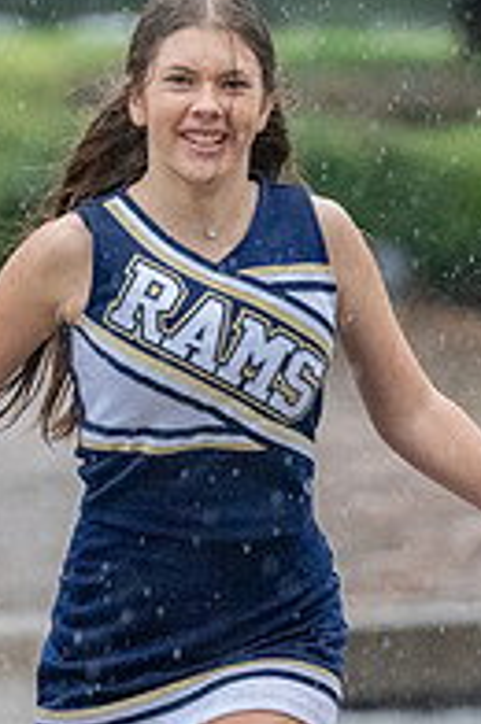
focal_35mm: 661
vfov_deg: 3.1
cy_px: 712
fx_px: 13294
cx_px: 205
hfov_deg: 2.1
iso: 12800
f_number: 3.5
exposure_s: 1/1000
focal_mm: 178
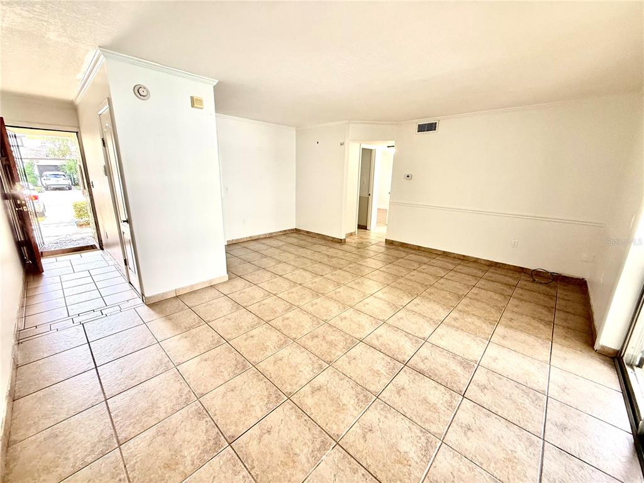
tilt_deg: -15.0
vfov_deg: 85.7
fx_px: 260
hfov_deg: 102.1
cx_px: 322
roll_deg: -0.9
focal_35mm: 14
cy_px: 242
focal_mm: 2.22
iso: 160
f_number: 2.2
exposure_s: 1/99
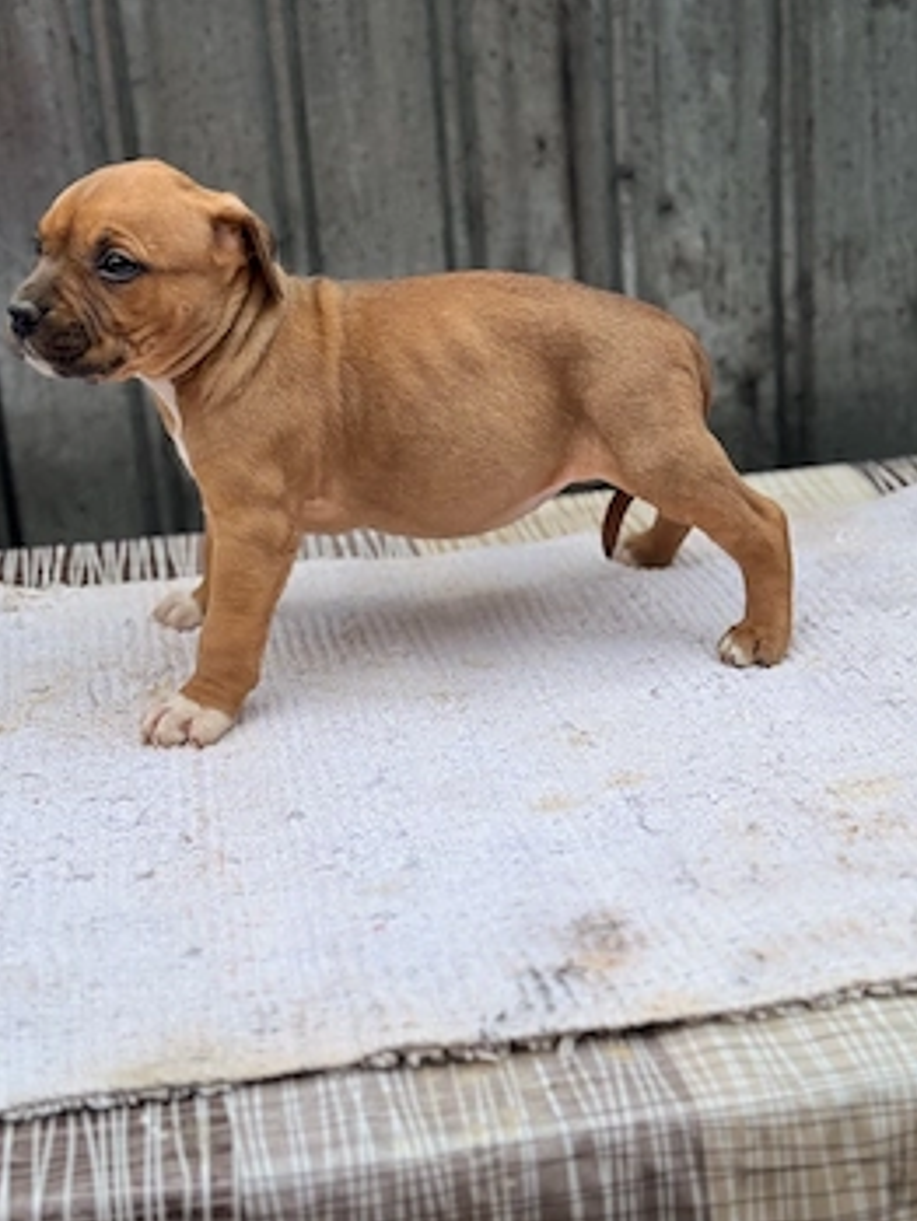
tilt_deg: -17.2
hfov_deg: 26.6
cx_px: 438
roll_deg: +6.2
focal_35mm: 55
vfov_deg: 34.9
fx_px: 1941
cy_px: 556
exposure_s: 1/1312
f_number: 1.78
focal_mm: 6.76
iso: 64
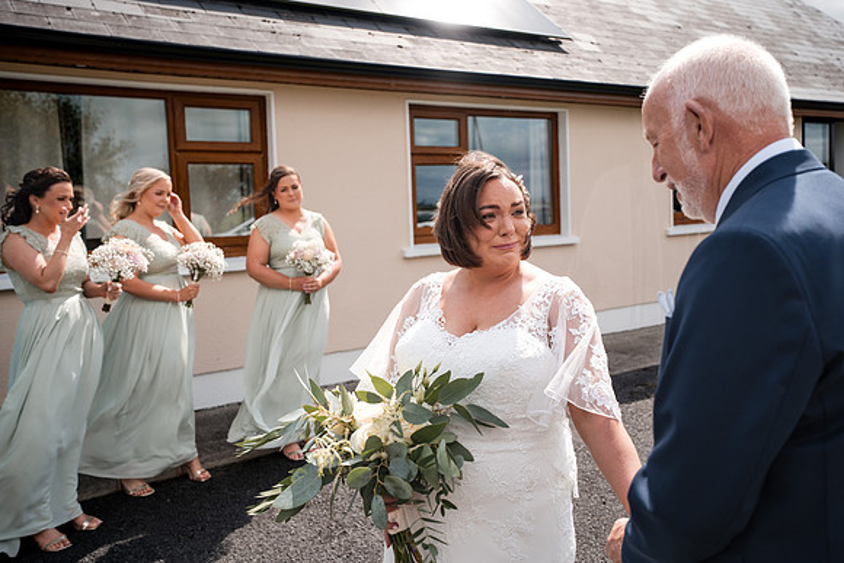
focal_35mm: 32
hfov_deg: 58.8
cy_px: 244
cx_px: 479
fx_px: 745
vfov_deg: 41.3
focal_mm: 28
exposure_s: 1/1600
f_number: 2.8
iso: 100
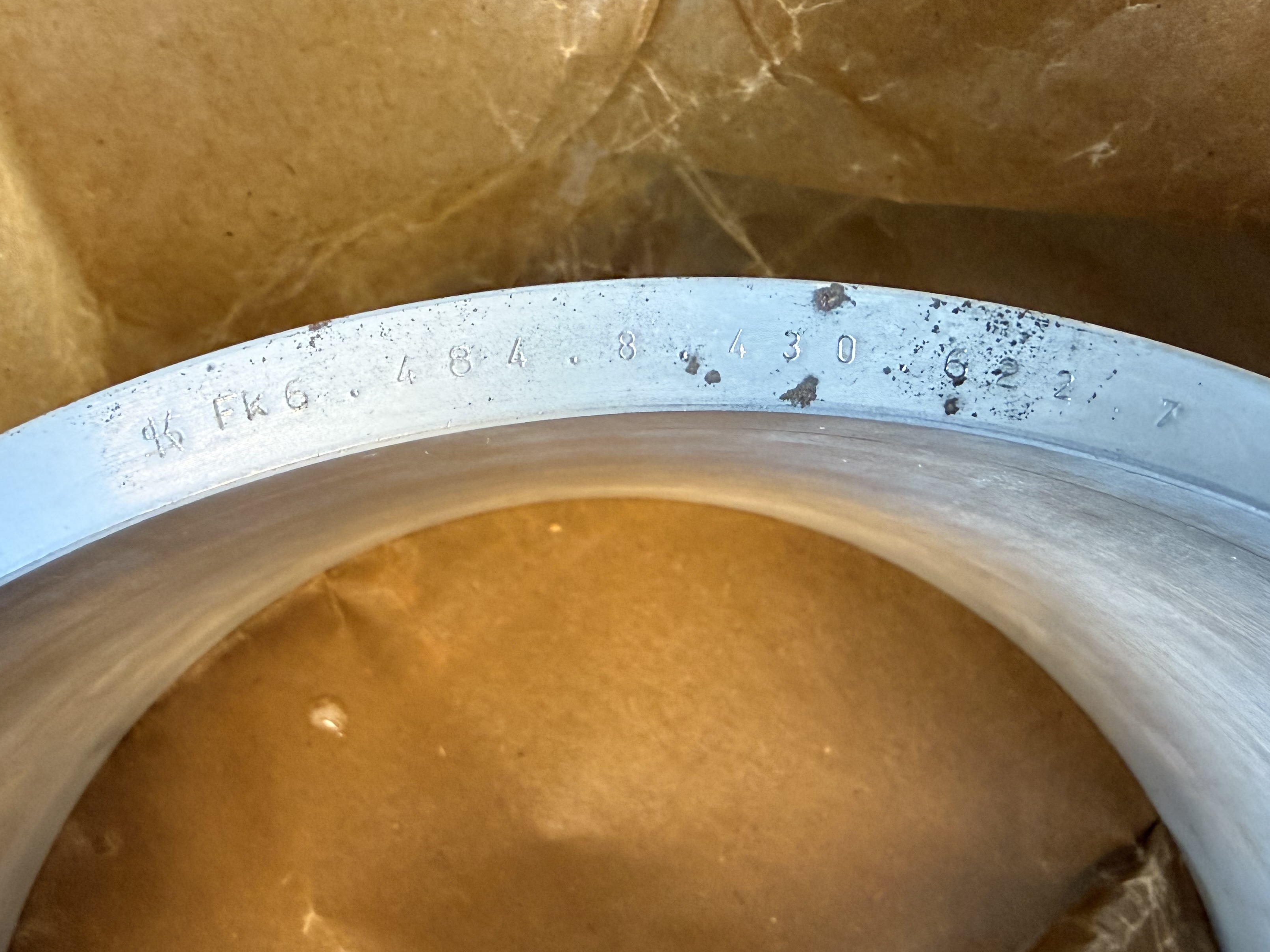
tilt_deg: -85.8
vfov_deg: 46.8
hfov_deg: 59.9
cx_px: 662
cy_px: 467
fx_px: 1101
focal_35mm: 30
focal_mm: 2.22
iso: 320
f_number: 2.2
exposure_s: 1/60
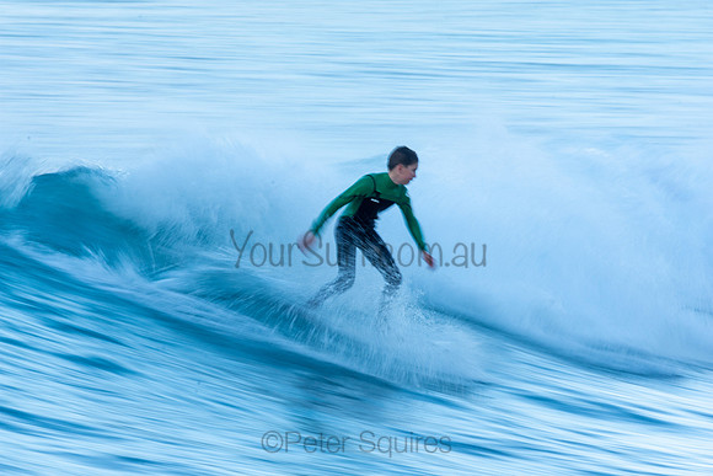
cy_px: 238
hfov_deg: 2.7
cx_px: 356
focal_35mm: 750
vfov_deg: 1.8
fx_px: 14857
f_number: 20
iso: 100
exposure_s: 1/20
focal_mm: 500
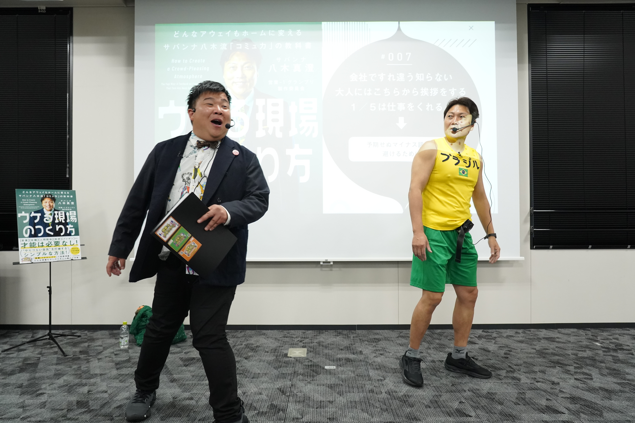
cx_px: 318
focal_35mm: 24
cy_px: 212
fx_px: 423
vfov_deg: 53.1
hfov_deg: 73.7
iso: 5000
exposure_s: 1/200
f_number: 5.6
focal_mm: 24
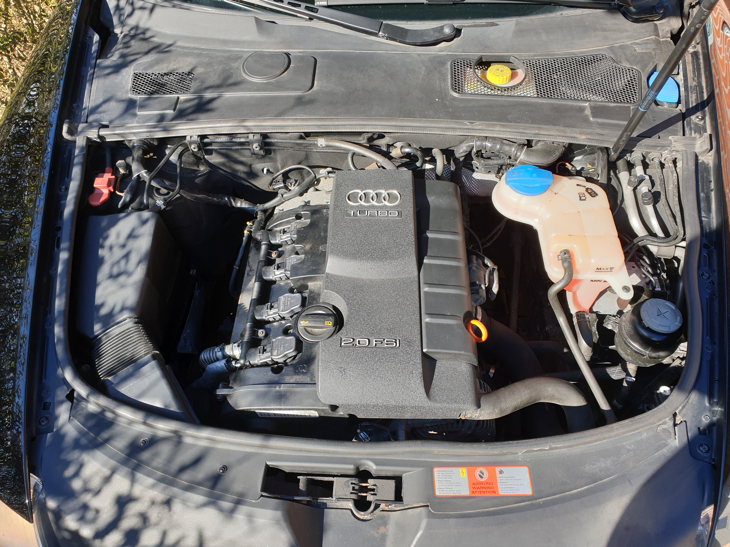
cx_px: 365
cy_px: 274
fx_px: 548
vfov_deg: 53.1
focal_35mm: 26
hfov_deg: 67.3
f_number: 2.4
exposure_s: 1/344
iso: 50
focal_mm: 4.3
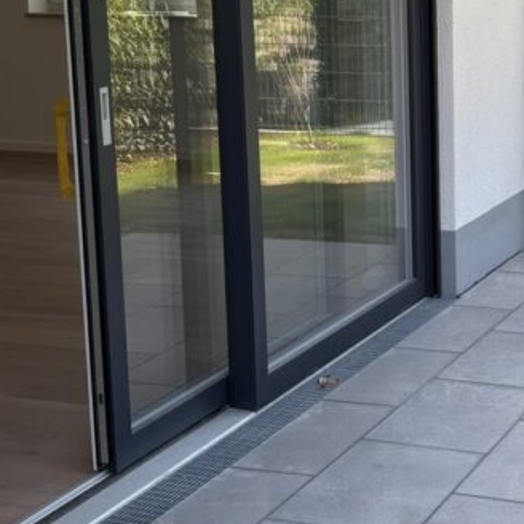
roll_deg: +1.8
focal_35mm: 84
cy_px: 187
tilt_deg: -10.1
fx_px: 1439
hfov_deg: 20.1
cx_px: 516
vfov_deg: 20.6
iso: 50
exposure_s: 1/716
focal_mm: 5.96
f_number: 1.6
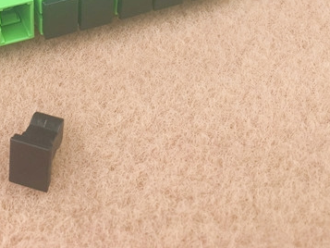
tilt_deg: -37.9
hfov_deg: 28.9
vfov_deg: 21.5
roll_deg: +2.8
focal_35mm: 65
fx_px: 620
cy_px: -22
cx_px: 51
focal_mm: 4.15
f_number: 2.2
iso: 32
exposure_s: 1/100
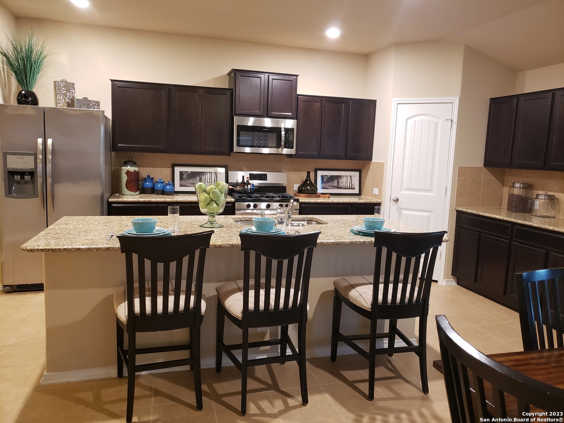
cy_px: 212
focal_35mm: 26
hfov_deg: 67.3
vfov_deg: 53.1
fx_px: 424
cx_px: 282
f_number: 1.5
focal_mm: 4.3
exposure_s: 1/24
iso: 250
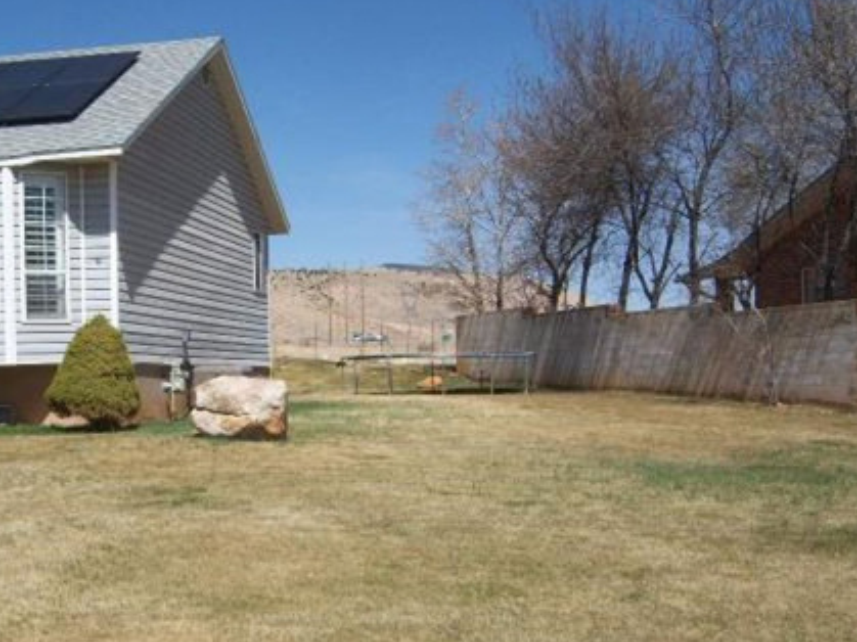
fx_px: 1361
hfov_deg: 34.5
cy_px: 384
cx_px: 262
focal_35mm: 55
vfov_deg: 26.5
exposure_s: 1/800
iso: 80
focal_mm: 7.5
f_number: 4.8
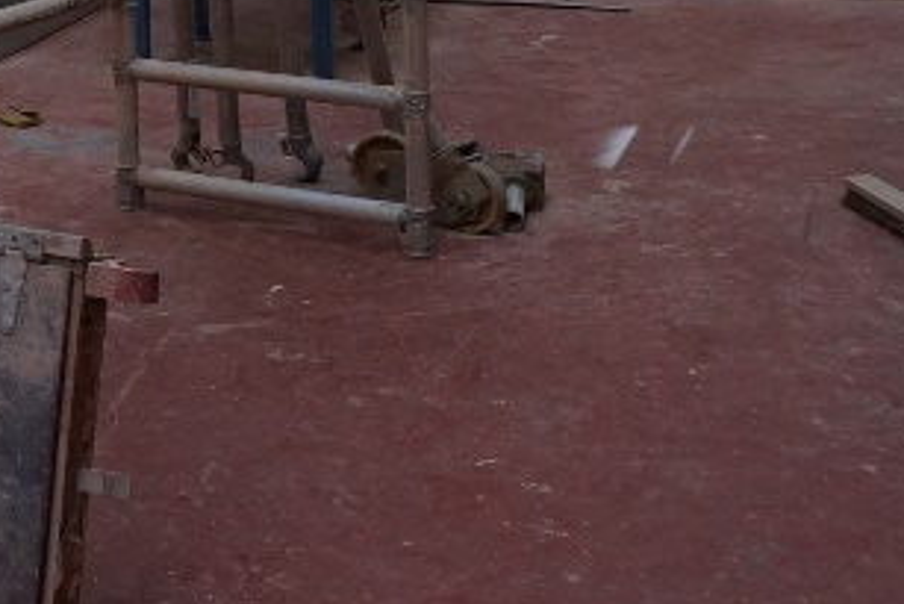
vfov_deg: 16.1
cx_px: -209
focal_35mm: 80
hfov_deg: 23.0
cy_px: -196
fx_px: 2010
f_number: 4
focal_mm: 16
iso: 1600
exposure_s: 1/160
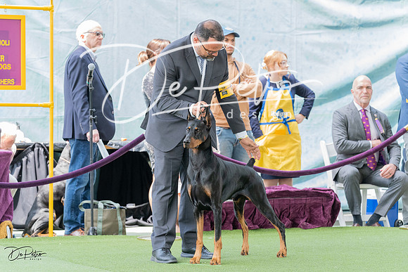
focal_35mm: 147
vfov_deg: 9.3
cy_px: 136
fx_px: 1671
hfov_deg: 13.9
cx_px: 204
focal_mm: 144
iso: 5000
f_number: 5
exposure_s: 1/1000
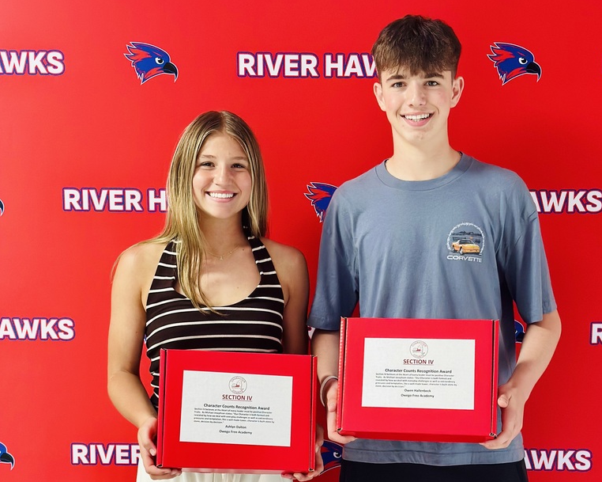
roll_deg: -1.3
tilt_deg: -7.9
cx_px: 303
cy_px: 338
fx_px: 1122
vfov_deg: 24.0
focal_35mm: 63
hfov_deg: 30.0
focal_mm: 6.86
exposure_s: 1/60
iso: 320
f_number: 1.78
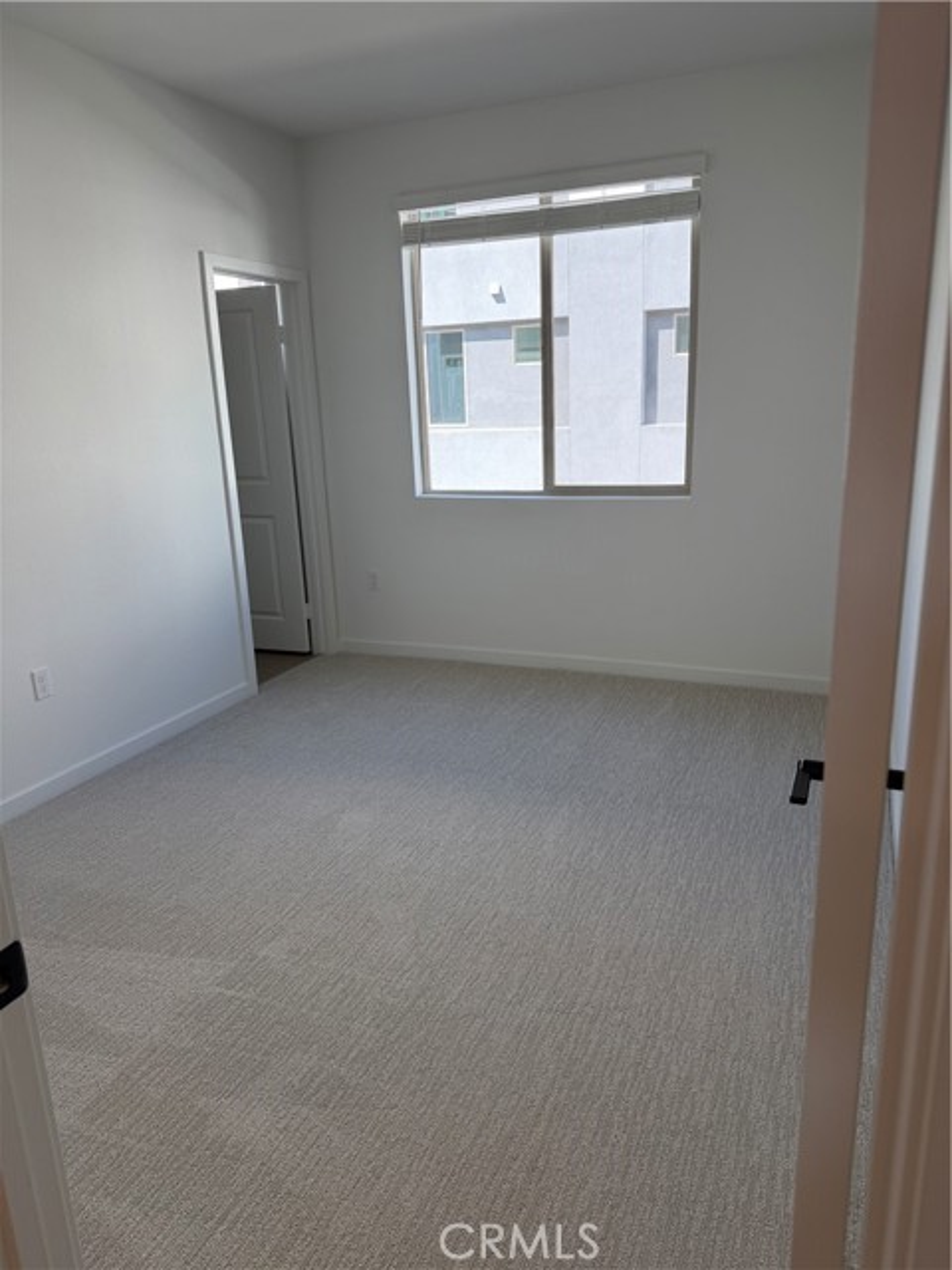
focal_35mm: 24
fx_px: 880
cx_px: 476
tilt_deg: -14.4
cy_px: 635
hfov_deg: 56.8
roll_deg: +2.2
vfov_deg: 71.6
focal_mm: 6.76
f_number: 1.78
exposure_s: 1/295
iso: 80
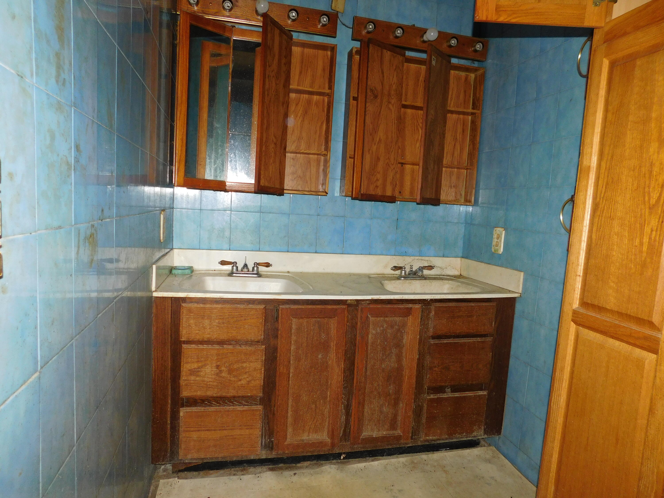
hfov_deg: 73.9
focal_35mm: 23
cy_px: 249
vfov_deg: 58.9
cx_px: 332
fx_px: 441
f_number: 3
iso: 200
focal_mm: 4
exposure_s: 1/30
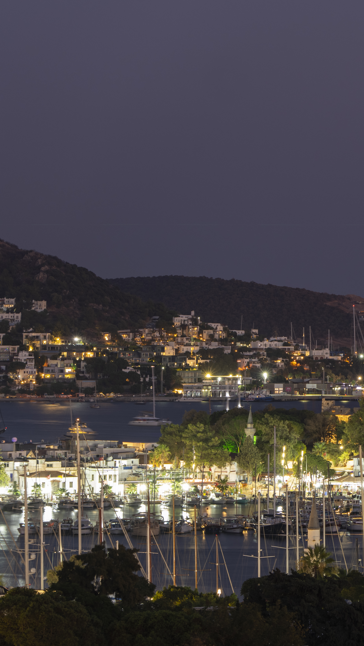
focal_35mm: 208
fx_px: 3568
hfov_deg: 5.7
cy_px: 401
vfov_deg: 10.4
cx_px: 631
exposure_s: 20
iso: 100
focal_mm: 100
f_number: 8
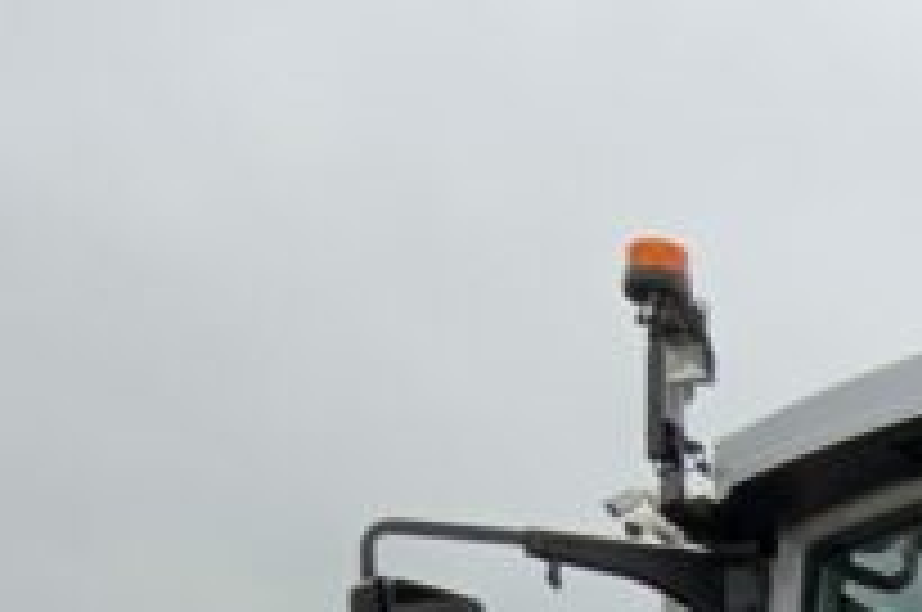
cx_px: 1763
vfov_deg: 8.3
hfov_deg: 12.3
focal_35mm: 151
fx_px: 3861
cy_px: 1512
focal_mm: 3
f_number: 1.8
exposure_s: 1/216
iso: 16
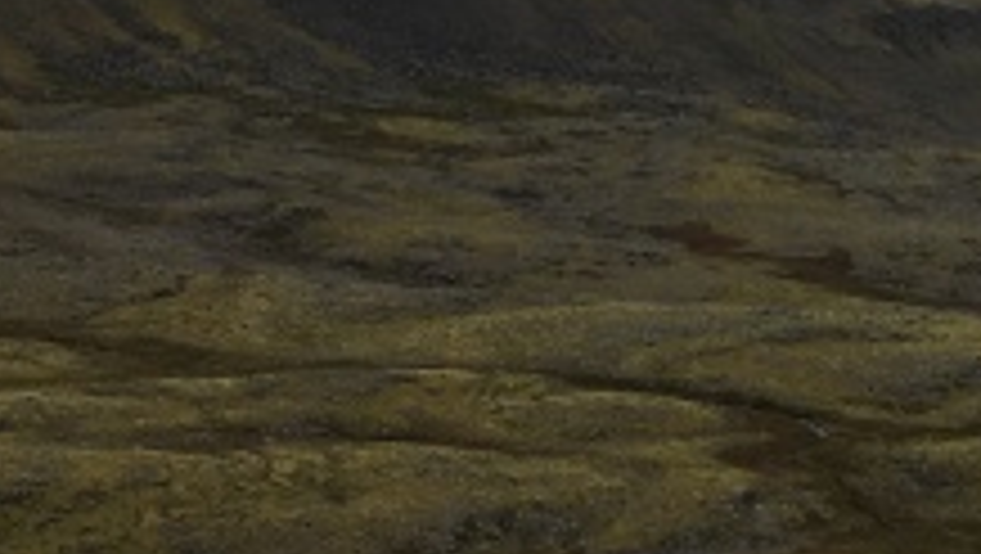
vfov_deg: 10.3
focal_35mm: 116
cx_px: 1238
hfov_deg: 17.4
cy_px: -72
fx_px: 3020
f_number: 2.2
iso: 25
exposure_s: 1/668
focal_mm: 4.15
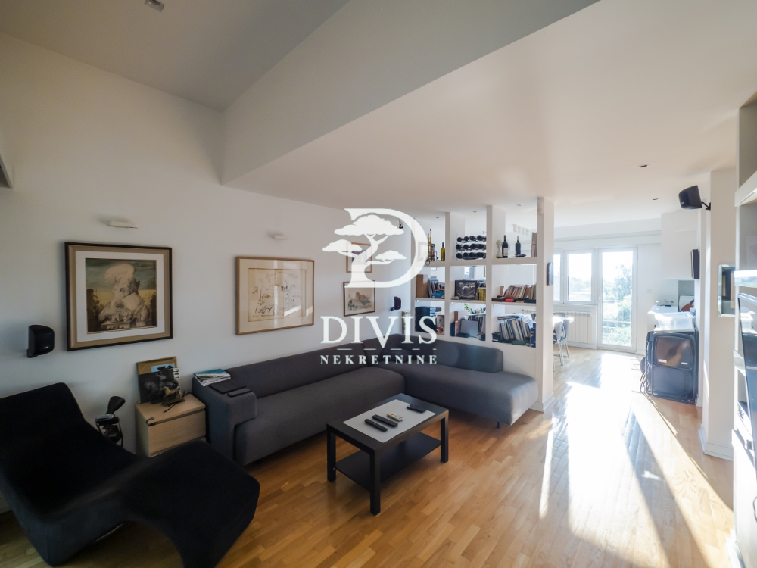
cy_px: 284
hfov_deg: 102.1
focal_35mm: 14
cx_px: 378
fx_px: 306
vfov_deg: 85.7
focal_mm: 7
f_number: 4
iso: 400
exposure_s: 1/80
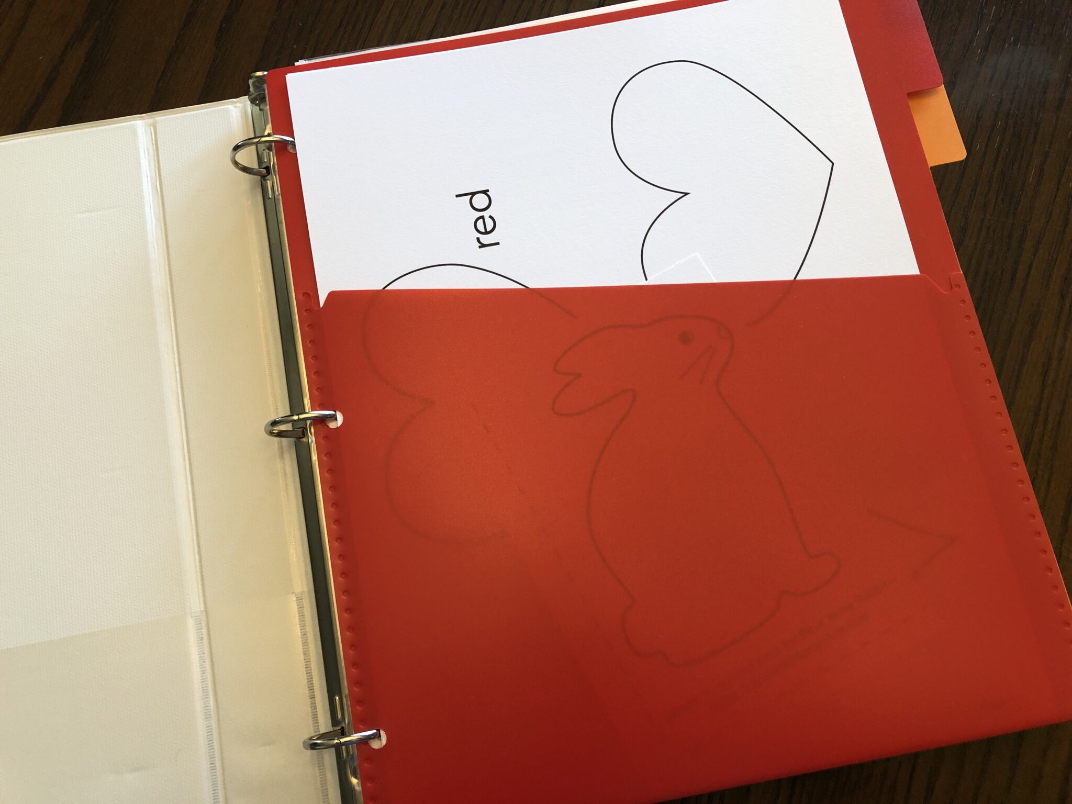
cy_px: 402
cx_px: 536
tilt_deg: -76.8
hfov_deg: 63.4
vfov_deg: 49.7
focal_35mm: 28
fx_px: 867
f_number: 1.8
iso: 32
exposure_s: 1/30
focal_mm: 3.99
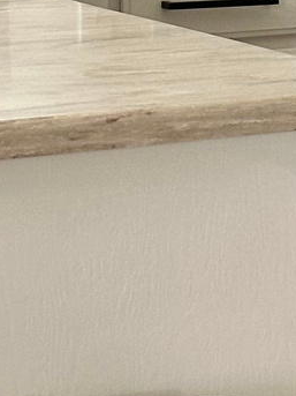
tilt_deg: -4.9
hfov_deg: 6.6
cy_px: -72
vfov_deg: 9.1
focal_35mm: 215
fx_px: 2453
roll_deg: -0.6
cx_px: 660
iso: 250
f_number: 1.78
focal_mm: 6.86
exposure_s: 1/40
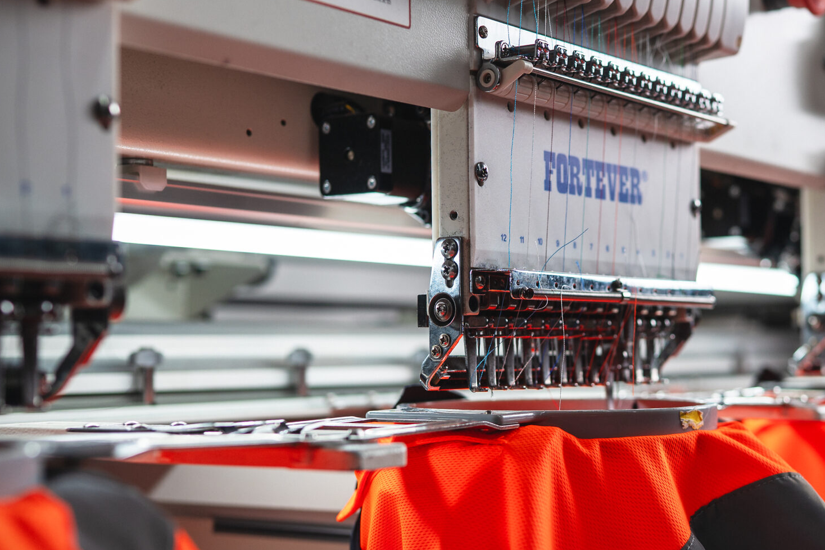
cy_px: 331
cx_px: 608
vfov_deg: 22.2
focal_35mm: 61
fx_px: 1398
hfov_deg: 32.3
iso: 160
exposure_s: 1/125
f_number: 2.8
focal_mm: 35
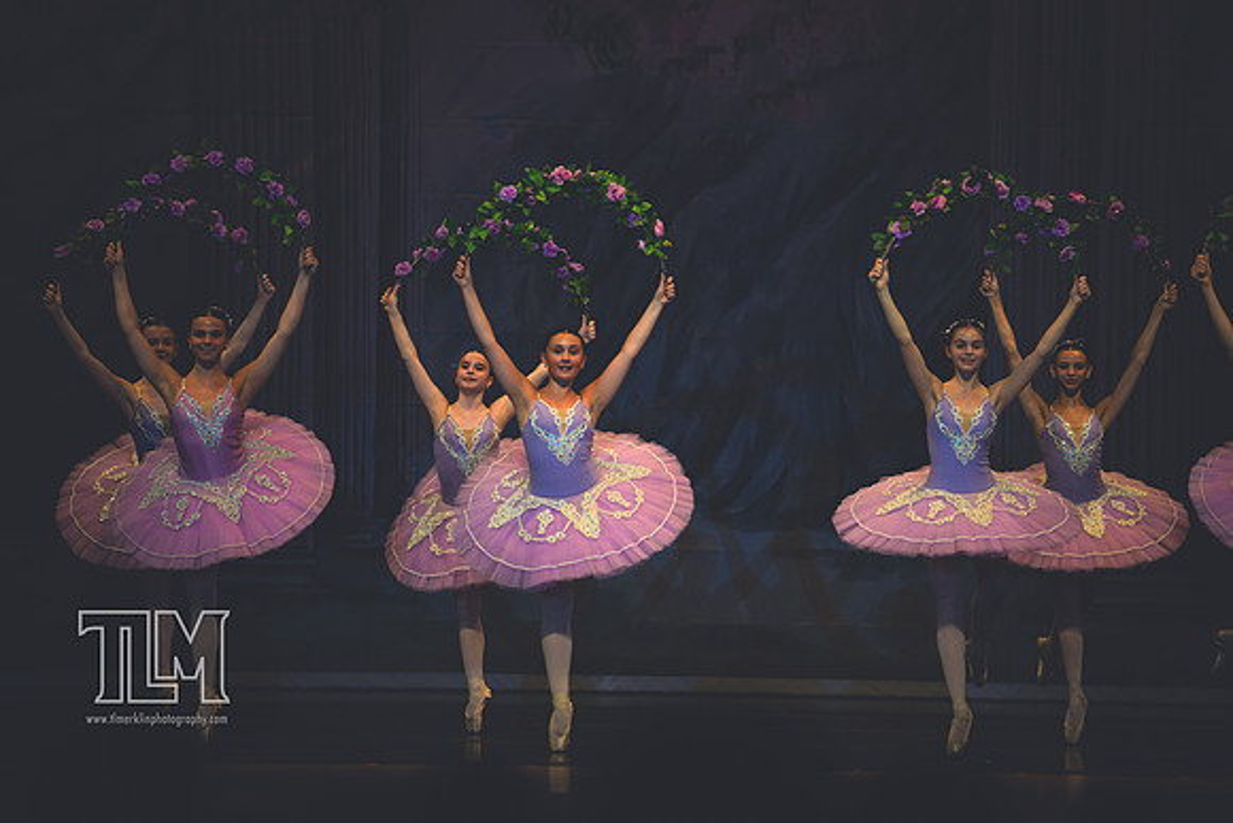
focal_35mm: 200
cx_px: 616
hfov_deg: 10.3
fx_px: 6851
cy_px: 412
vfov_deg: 6.9
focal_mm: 200
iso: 450
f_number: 2.8
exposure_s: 1/500
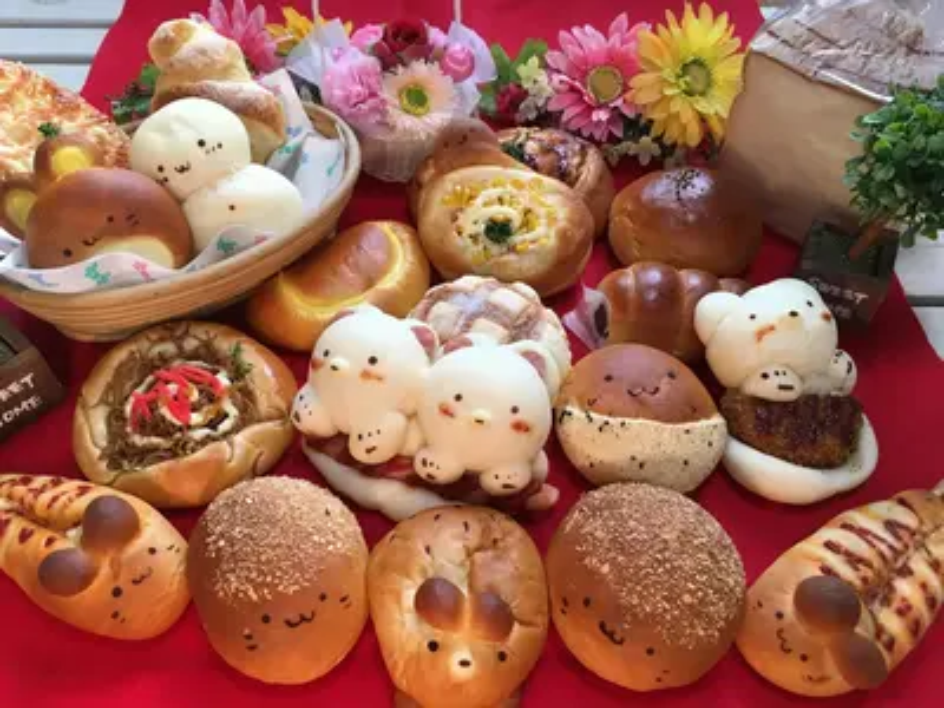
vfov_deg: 48.2
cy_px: 354
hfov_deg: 61.7
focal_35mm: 29
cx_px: 472
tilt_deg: -50.3
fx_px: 791
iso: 32
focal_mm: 4.15
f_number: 2.2
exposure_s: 1/30
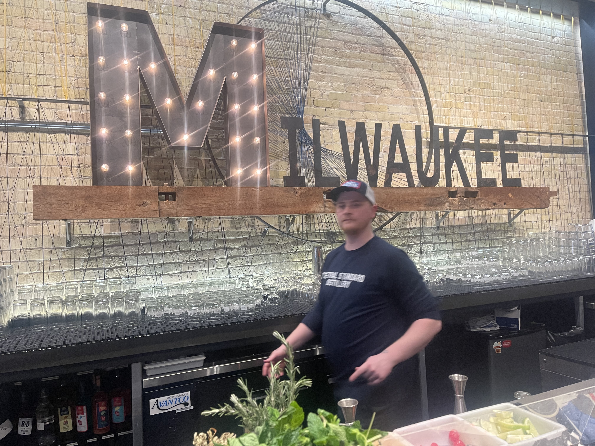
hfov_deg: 69.4
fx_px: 430
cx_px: 298
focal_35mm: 25
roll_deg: +2.8
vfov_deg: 54.9
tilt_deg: +2.3
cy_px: 223
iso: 200
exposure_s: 1/60
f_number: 1.6
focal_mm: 5.1
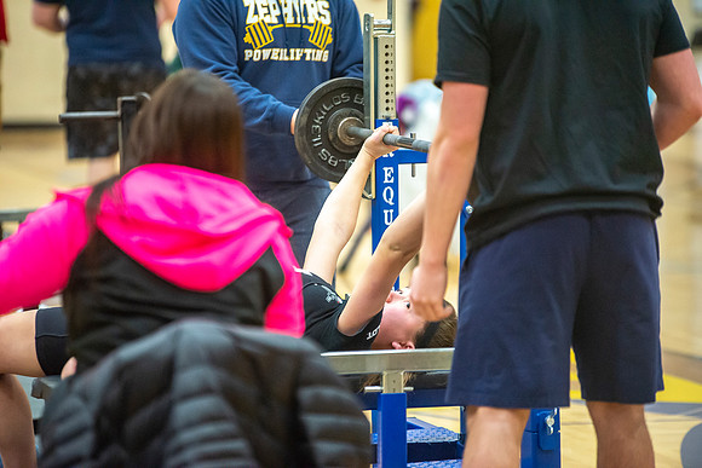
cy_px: 234
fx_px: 3901
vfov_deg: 6.9
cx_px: 351
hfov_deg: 10.3
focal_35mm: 200
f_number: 2.8
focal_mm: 200
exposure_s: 1/400
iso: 6400
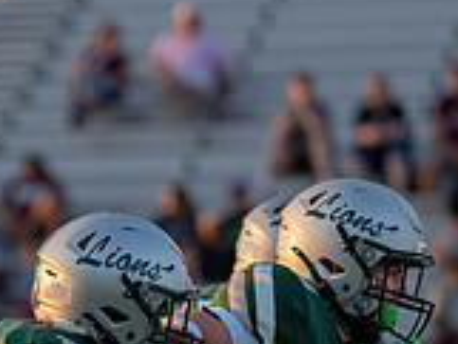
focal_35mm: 724
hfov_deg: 2.7
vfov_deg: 2.1
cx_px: -202
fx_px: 9586
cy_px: 496
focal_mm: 150
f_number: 2.8
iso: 320
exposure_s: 1/1250
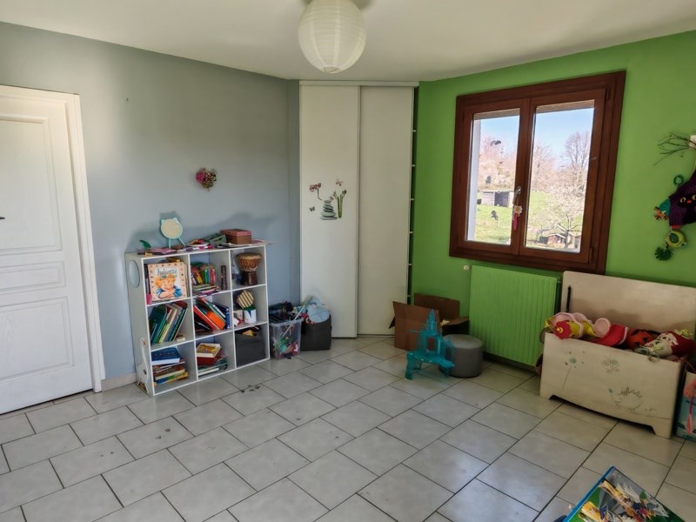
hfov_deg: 76.4
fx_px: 442
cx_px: 348
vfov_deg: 61.1
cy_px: 261
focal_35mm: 22
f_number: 2.2
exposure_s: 1/100
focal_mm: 1.96
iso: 80
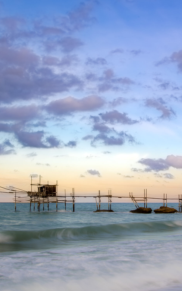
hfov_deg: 26.3
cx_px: 124
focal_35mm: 49
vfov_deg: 41.2
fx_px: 387
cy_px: 146
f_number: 25
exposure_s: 1/2.5
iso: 50
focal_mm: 21
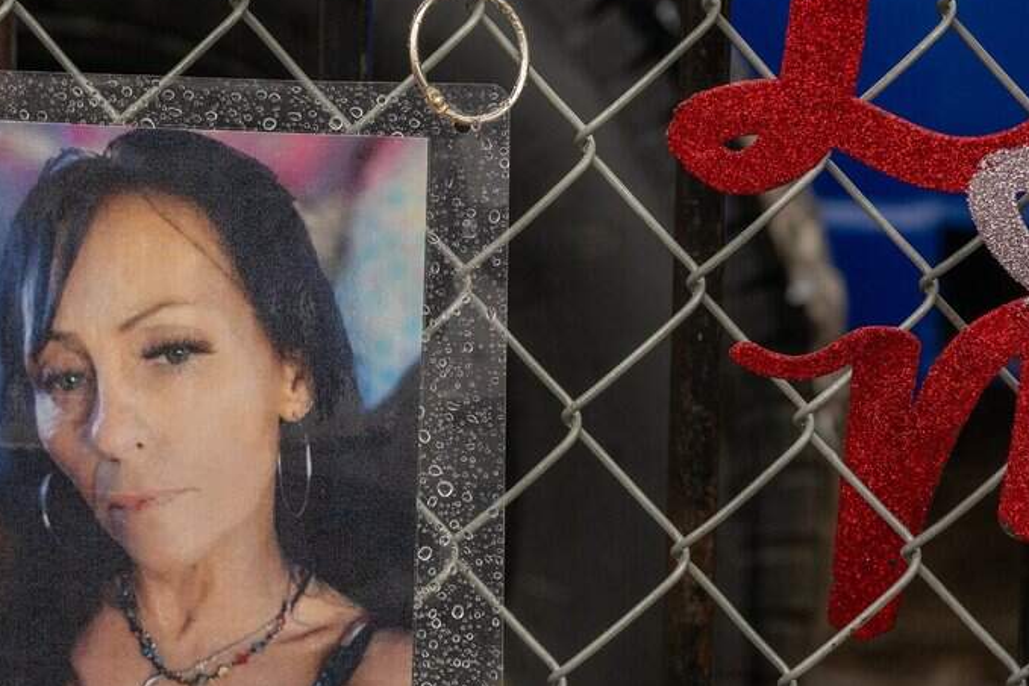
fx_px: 6061
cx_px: 268
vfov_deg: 6.5
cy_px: 438
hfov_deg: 9.7
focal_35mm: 212
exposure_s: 1/250
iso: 200
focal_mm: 120
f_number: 5.6
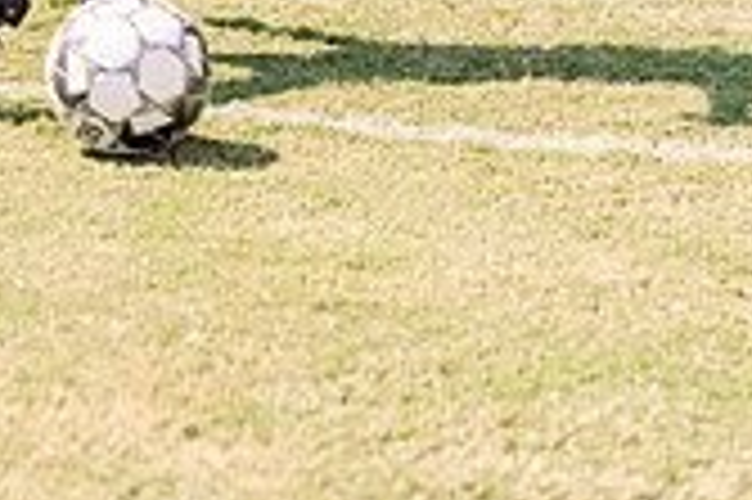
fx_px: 3088
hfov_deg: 13.8
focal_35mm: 148
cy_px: -505
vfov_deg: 8.7
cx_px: 135
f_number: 3.5
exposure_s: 1/800
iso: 100
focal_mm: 55
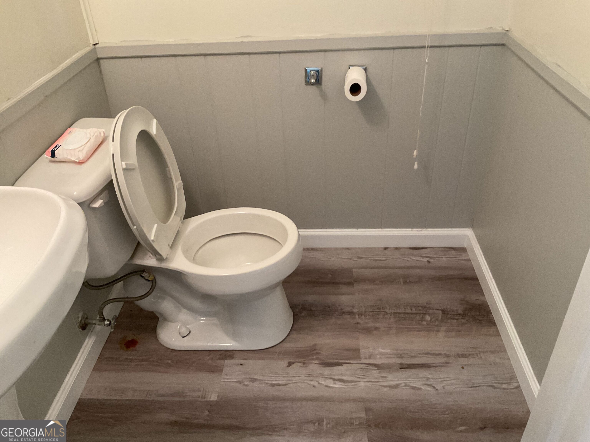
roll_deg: +2.1
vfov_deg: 48.2
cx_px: 295
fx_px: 494
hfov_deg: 61.7
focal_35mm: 29
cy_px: 221
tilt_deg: -31.8
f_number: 1.8
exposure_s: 1/50
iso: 160
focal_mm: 3
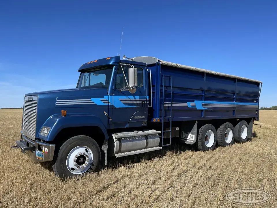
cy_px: 104
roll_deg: +0.1
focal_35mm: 26
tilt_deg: +1.0
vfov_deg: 53.1
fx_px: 208
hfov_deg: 67.3
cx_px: 138
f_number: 1.6
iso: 32
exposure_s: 1/2786
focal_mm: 5.1
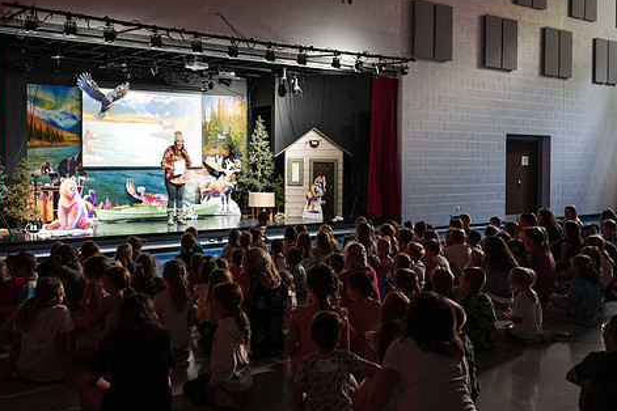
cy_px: 171
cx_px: 237
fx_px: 668
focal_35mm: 39
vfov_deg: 34.1
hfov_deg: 49.1
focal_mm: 30
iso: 3200
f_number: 4
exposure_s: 1/80
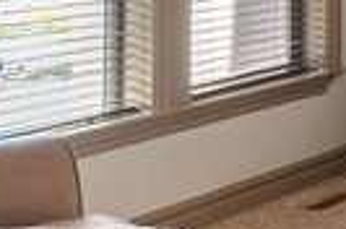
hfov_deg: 11.2
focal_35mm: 108
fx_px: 1036
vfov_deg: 12.0
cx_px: 1051
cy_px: -118
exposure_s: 1/13
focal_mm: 14
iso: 500
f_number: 7.1
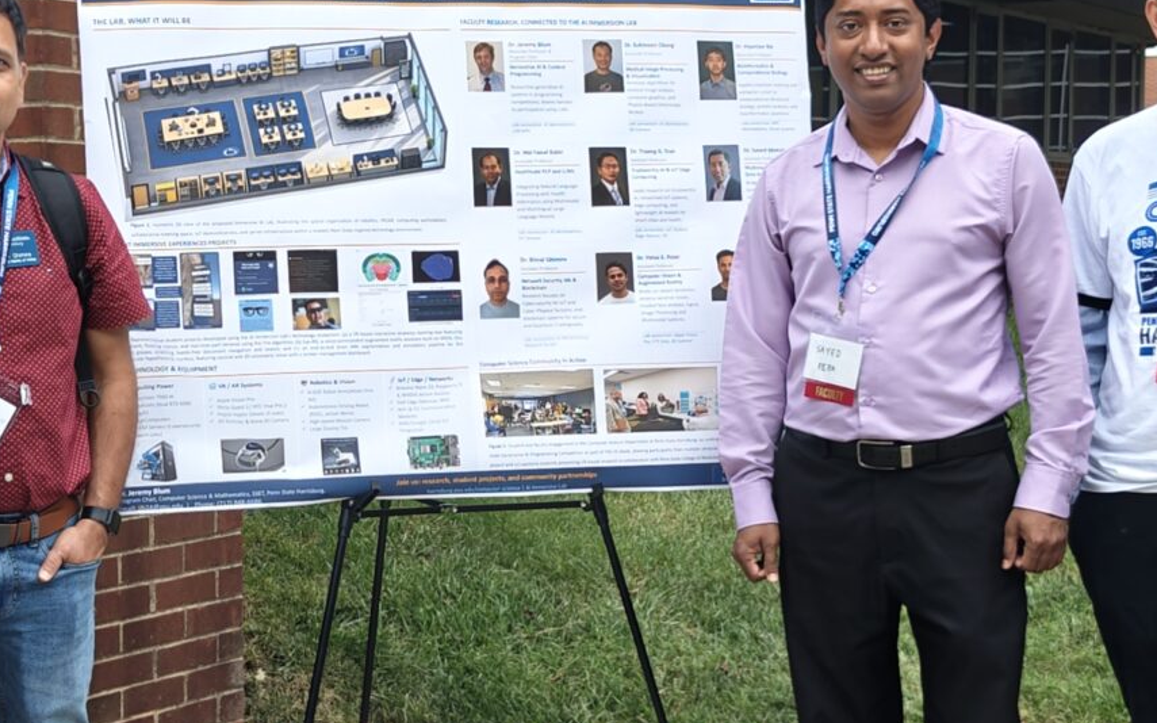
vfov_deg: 17.8
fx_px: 2301
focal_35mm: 73
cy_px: 417
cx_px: 421
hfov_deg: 28.1
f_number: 1.6
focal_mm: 6.06
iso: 50
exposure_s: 1/240
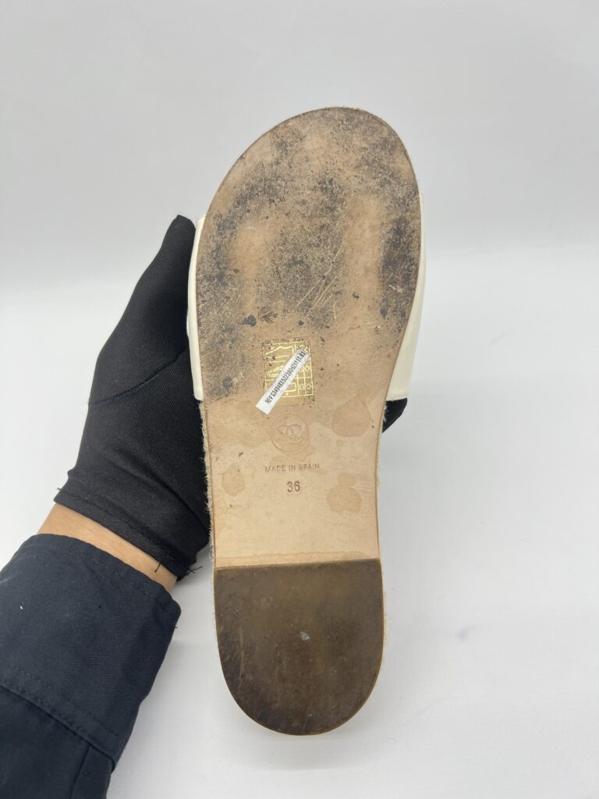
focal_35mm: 26
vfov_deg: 67.3
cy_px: 400
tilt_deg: -43.2
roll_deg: +6.1
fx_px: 600
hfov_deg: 53.1
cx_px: 300
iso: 40
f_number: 1.5
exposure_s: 1/100
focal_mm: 5.7
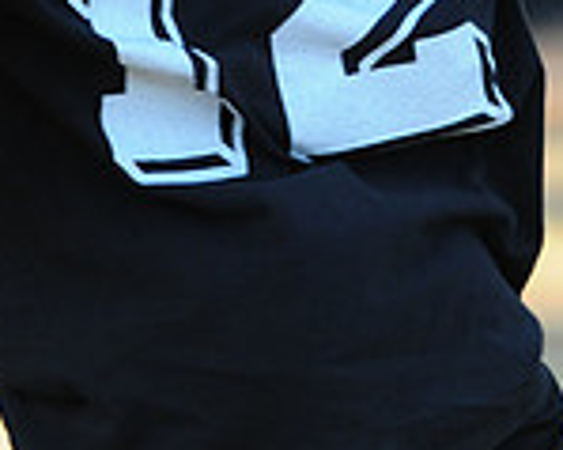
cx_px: 344
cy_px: -244
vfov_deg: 0.9
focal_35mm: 1647
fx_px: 27425
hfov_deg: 1.2
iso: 800
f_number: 4
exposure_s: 1/640
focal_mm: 300
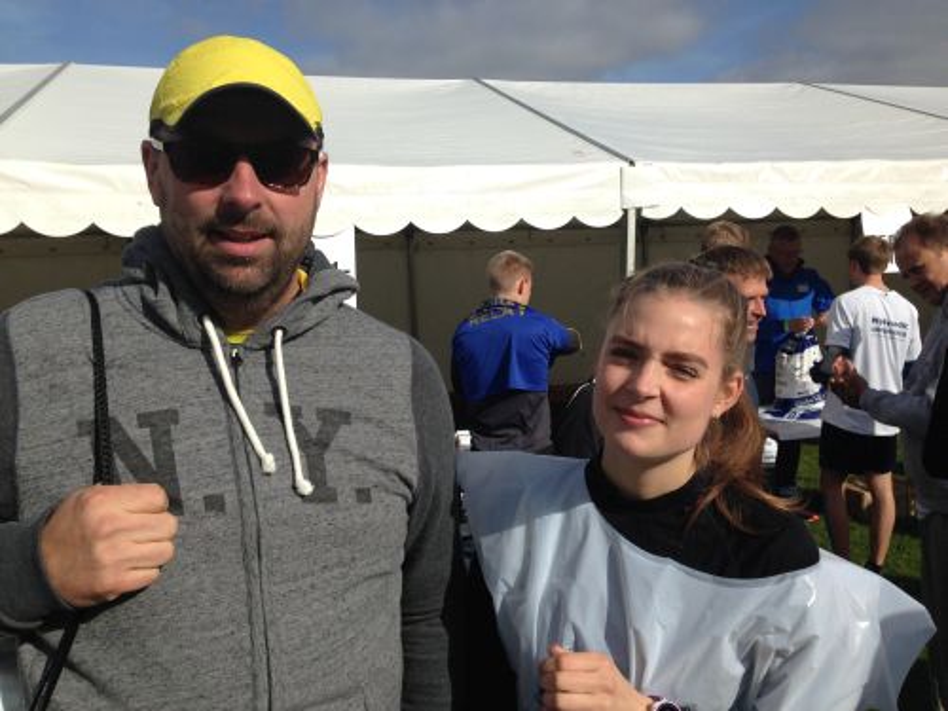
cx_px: 474
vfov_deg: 42.9
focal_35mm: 33
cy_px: 356
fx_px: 904
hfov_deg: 55.4
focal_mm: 4.12
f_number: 2.4
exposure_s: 1/2710
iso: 50
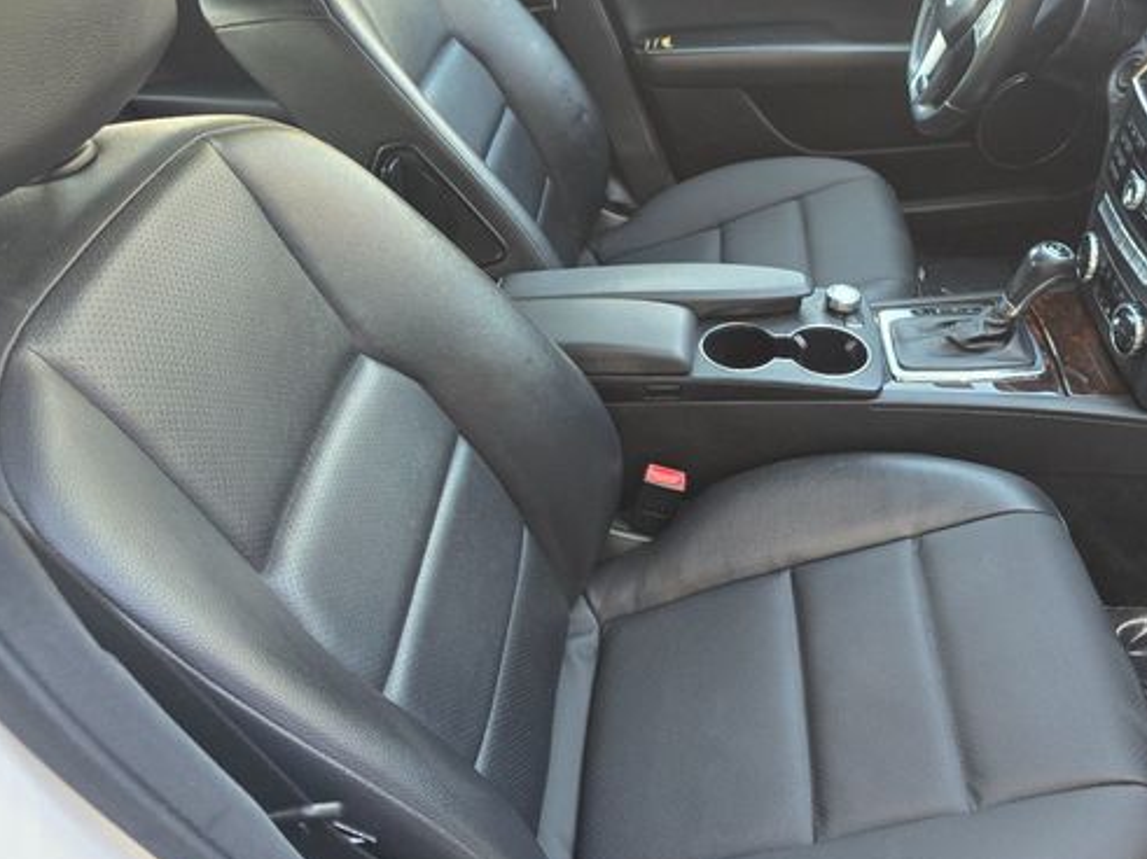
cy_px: 408
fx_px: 994
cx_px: 736
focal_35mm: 30
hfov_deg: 59.0
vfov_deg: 46.8
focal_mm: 6.3
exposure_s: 1/120
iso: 250
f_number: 1.7
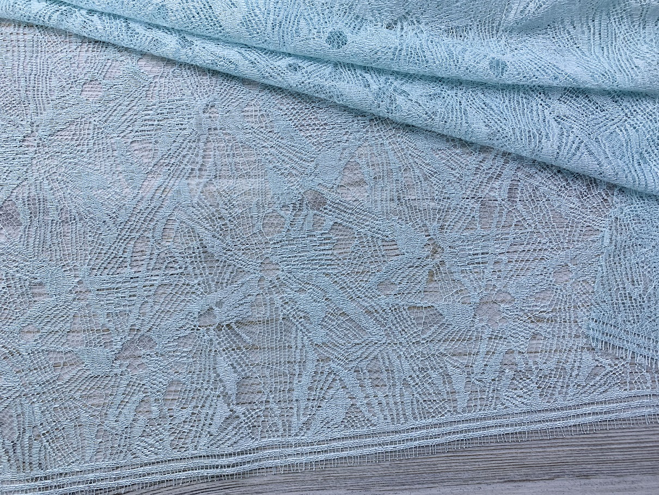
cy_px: 248
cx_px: 330
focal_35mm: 26
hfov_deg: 67.3
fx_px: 495
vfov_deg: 53.1
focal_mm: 4.25
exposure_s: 1/121
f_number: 1.8
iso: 32
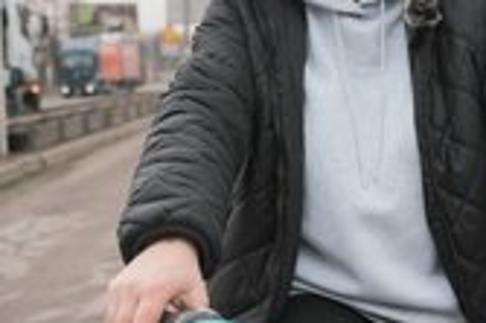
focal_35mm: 72
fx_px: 971
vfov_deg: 18.9
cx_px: 396
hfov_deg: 27.5
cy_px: 131
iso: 100
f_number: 3.2
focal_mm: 30
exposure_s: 1/1000
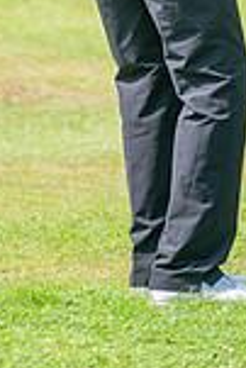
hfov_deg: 1.5
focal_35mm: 894
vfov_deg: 2.3
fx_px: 9142
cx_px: 153
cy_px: -175
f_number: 5
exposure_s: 1/2500
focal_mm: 300
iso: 640
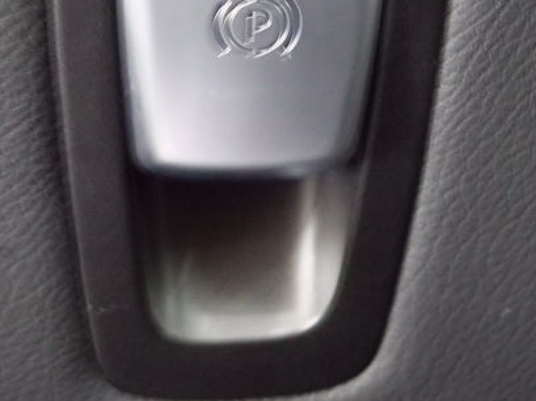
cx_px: 300
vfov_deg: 15.7
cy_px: 51
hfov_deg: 21.1
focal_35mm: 93
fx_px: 1439
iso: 3200
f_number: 6.3
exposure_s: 1/1.3
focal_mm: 19
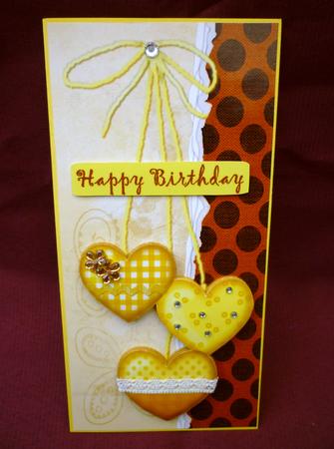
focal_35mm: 29
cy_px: 224
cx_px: 167
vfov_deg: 61.8
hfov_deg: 48.0
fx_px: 375
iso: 80
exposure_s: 1/80
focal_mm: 5.2
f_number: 3.3
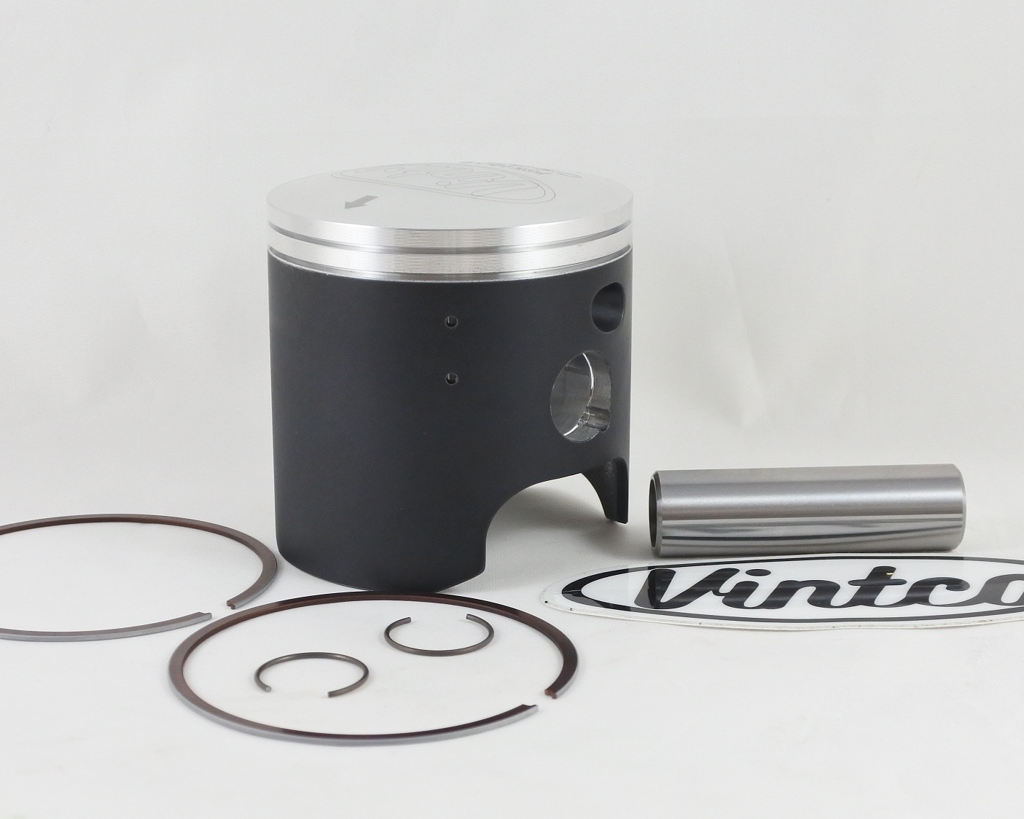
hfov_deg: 38.0
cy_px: 413
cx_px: 494
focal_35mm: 49
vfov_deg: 30.8
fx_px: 1485
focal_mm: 16.1
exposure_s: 1/125
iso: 560
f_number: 4.5
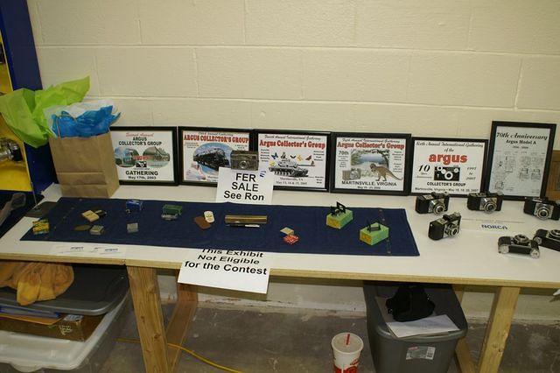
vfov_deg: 39.9
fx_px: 513
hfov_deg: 57.2
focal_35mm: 33
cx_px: 280
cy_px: 186
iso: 400
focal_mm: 22
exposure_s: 1/80
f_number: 4
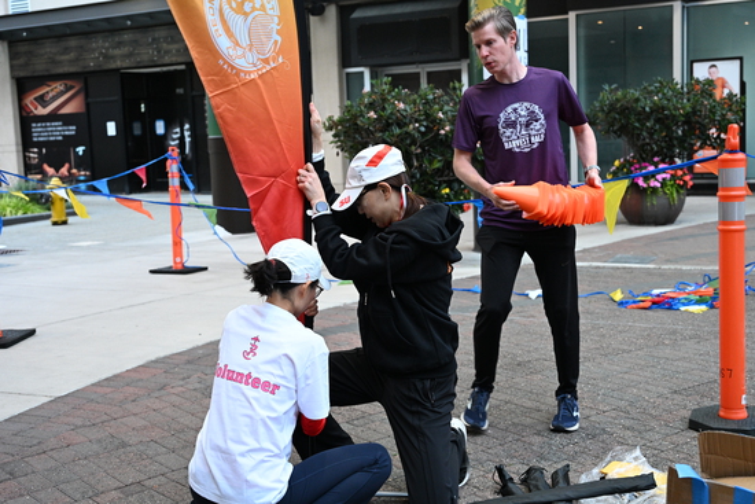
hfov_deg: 44.5
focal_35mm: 44
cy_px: 252
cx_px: 378
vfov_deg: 30.5
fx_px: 923
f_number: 4
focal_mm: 44
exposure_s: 1/250
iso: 3200
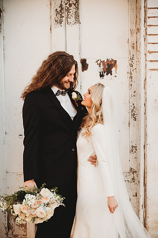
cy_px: 119
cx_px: 79
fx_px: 560
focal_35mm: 85
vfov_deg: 23.9
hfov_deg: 16.1
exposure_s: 1/400
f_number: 4
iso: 250
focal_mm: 85
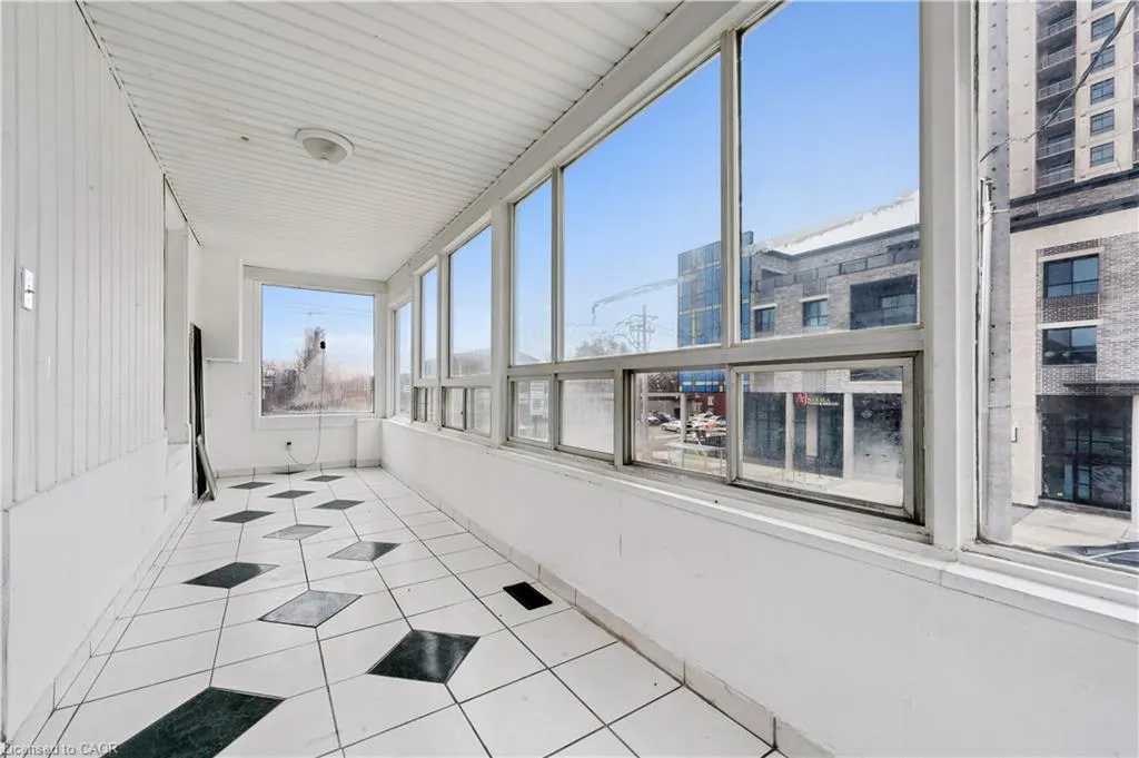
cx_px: 570
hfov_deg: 104.3
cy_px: 379
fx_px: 443
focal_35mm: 14
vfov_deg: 81.1
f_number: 16
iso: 200
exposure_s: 1/100
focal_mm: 14
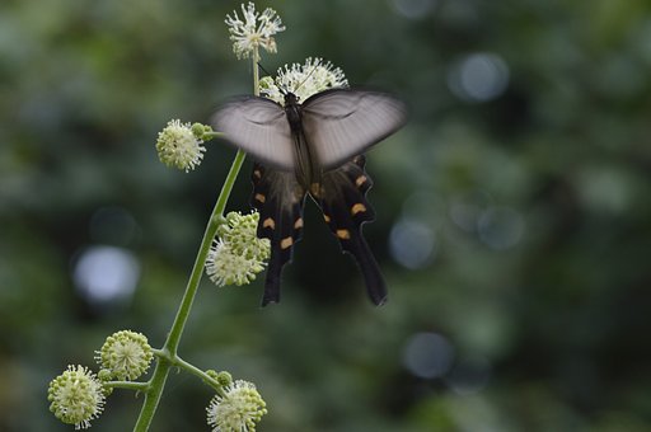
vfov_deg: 4.6
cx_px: 326
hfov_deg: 6.9
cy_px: 216
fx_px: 5418
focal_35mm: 300
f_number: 11
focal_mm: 200
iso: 400
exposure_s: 1/125
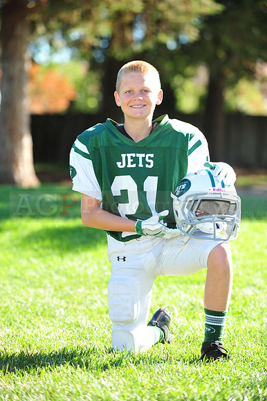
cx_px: 134
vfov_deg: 13.3
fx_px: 1726
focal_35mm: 155
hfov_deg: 8.8
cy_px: 200
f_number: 4.5
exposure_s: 1/640
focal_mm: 155
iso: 400
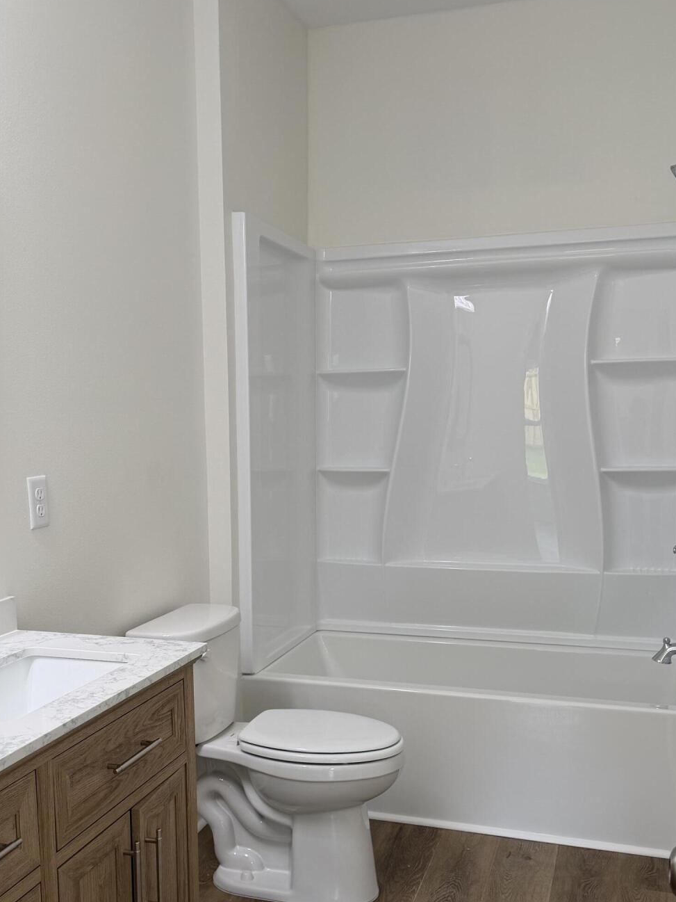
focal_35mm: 37
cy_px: 608
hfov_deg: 38.5
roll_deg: +1.3
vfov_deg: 49.2
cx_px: 272
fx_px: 963
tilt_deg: -10.1
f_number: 1.78
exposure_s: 1/120
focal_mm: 6.76
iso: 100
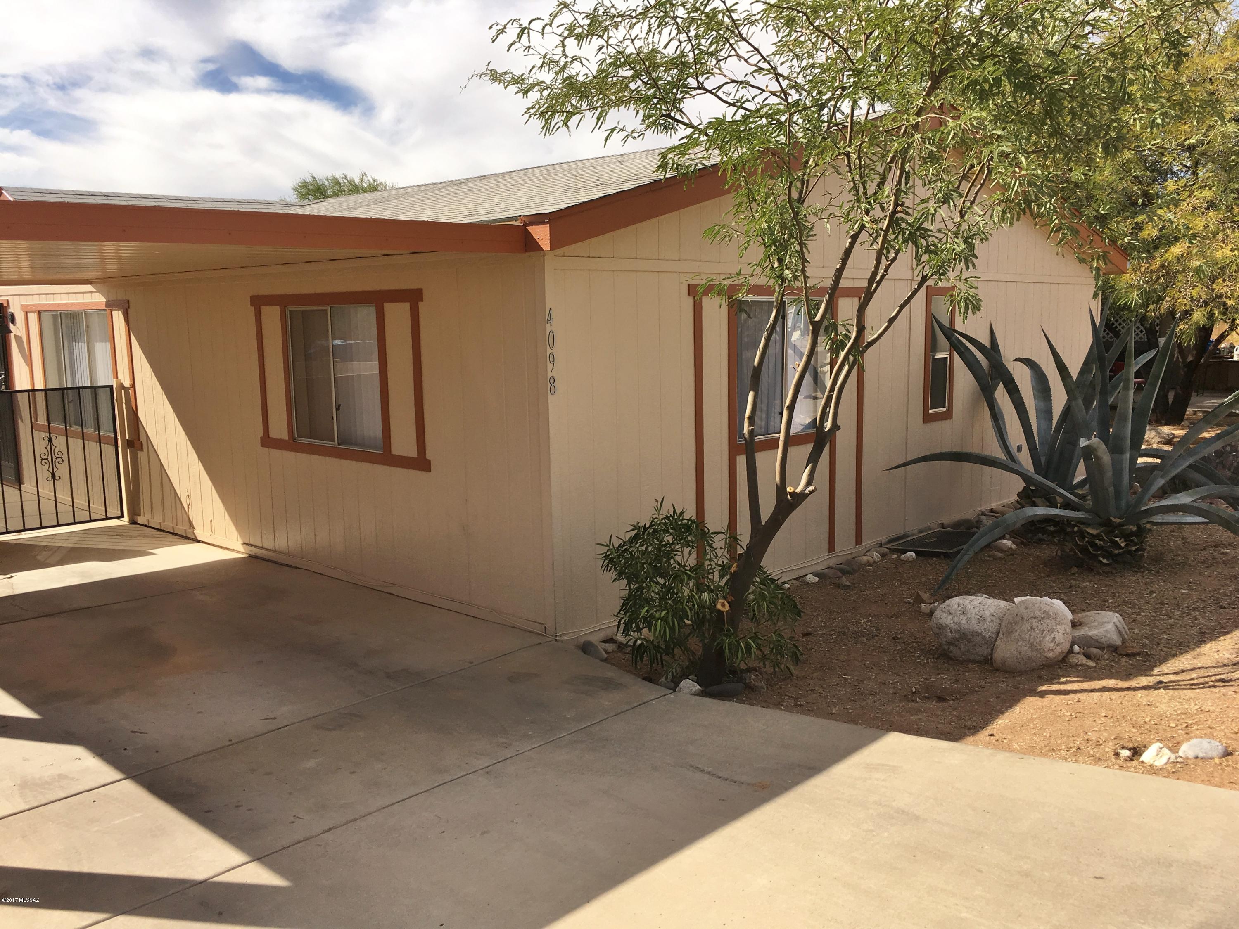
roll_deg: -0.8
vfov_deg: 48.2
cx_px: 620
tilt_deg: -8.3
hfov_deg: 61.7
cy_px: 464
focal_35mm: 29
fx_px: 1038
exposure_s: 1/1451
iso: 25
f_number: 2.2
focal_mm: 4.15
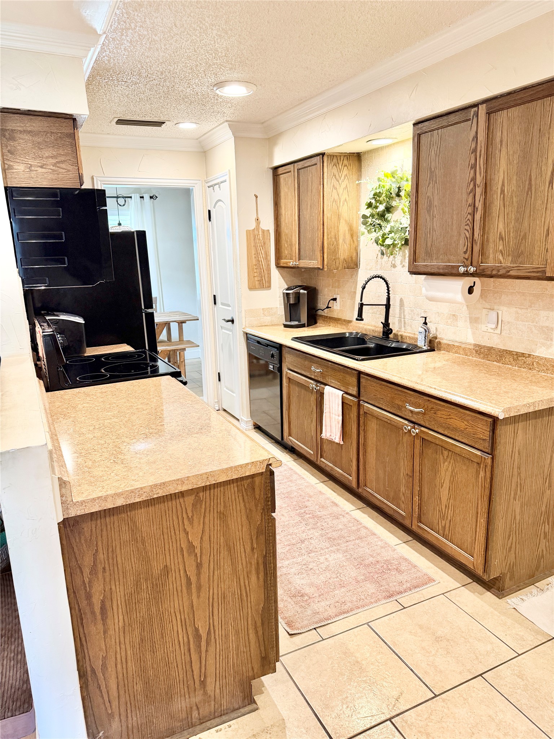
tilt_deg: -13.3
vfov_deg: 71.6
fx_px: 512
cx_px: 277
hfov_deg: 56.8
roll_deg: +1.1
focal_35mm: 24
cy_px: 370
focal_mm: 6.76
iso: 250
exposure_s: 1/60
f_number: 1.78
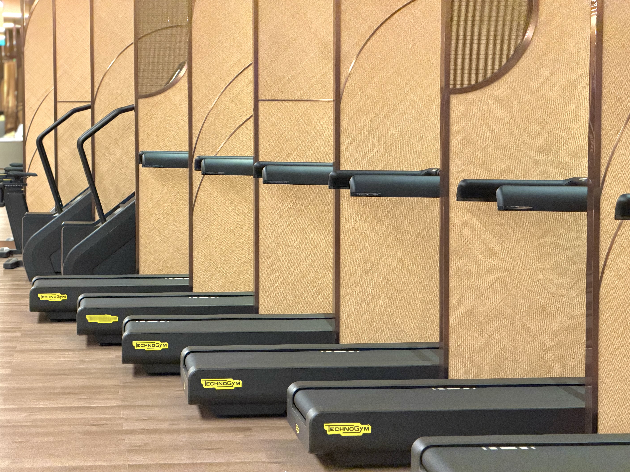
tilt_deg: -4.5
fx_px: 1838
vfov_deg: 14.6
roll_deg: +0.4
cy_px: 237
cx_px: 312
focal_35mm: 101
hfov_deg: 19.4
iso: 800
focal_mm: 16.89
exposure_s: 1/33
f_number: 2.8
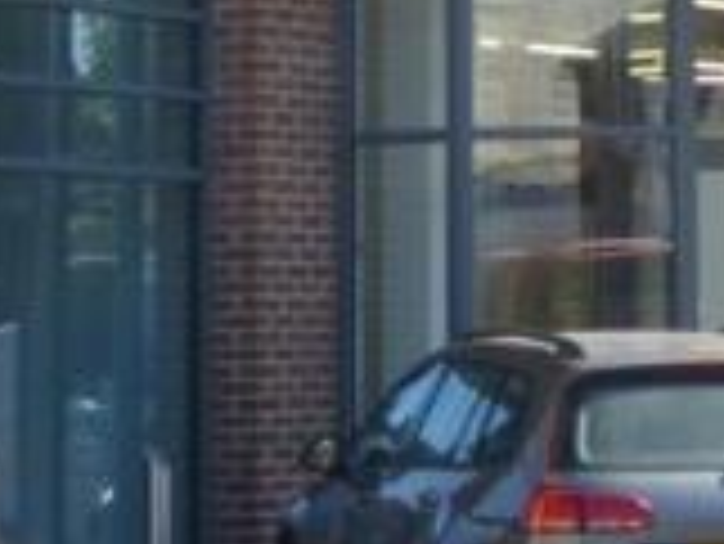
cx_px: 1048
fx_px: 4563
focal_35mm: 218
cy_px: -243
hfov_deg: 8.9
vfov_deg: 6.7
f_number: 4.2
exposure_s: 1/200
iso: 100
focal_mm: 9.9
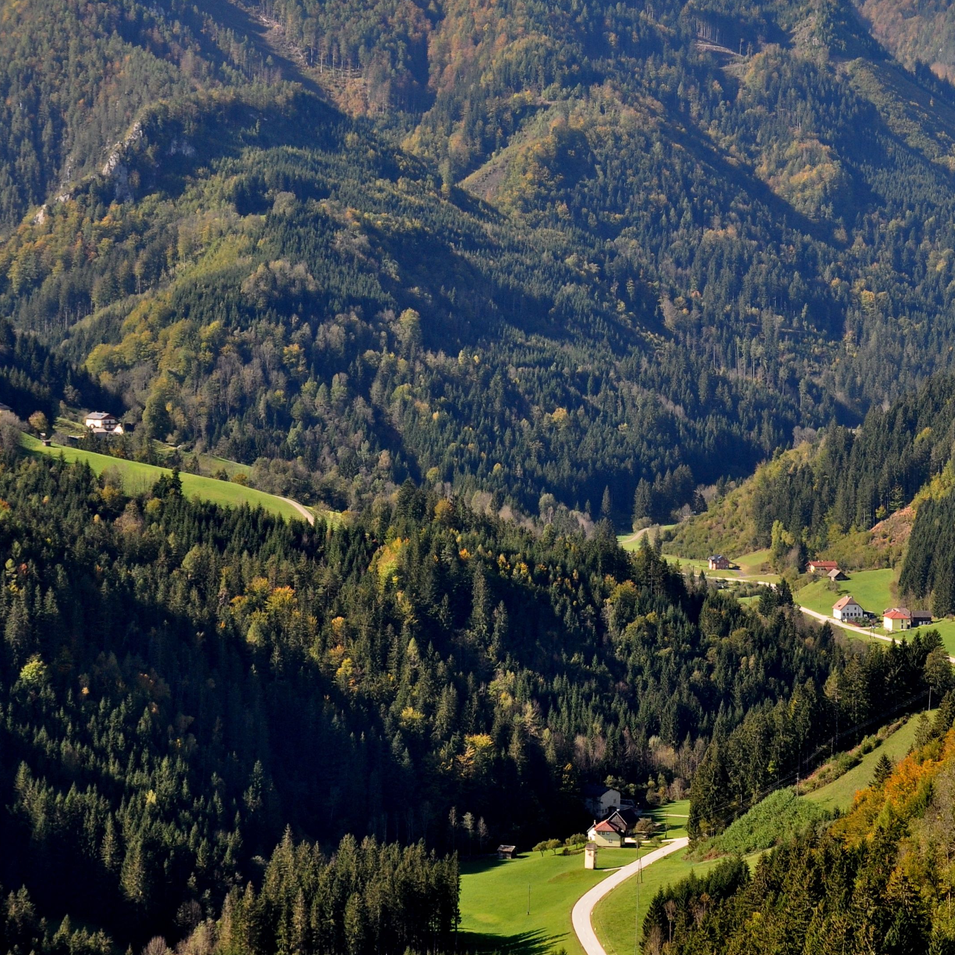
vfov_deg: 14.3
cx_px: 521
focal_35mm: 122
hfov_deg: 14.3
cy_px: 352
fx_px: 3808
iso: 200
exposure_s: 1/160
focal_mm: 48
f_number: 11
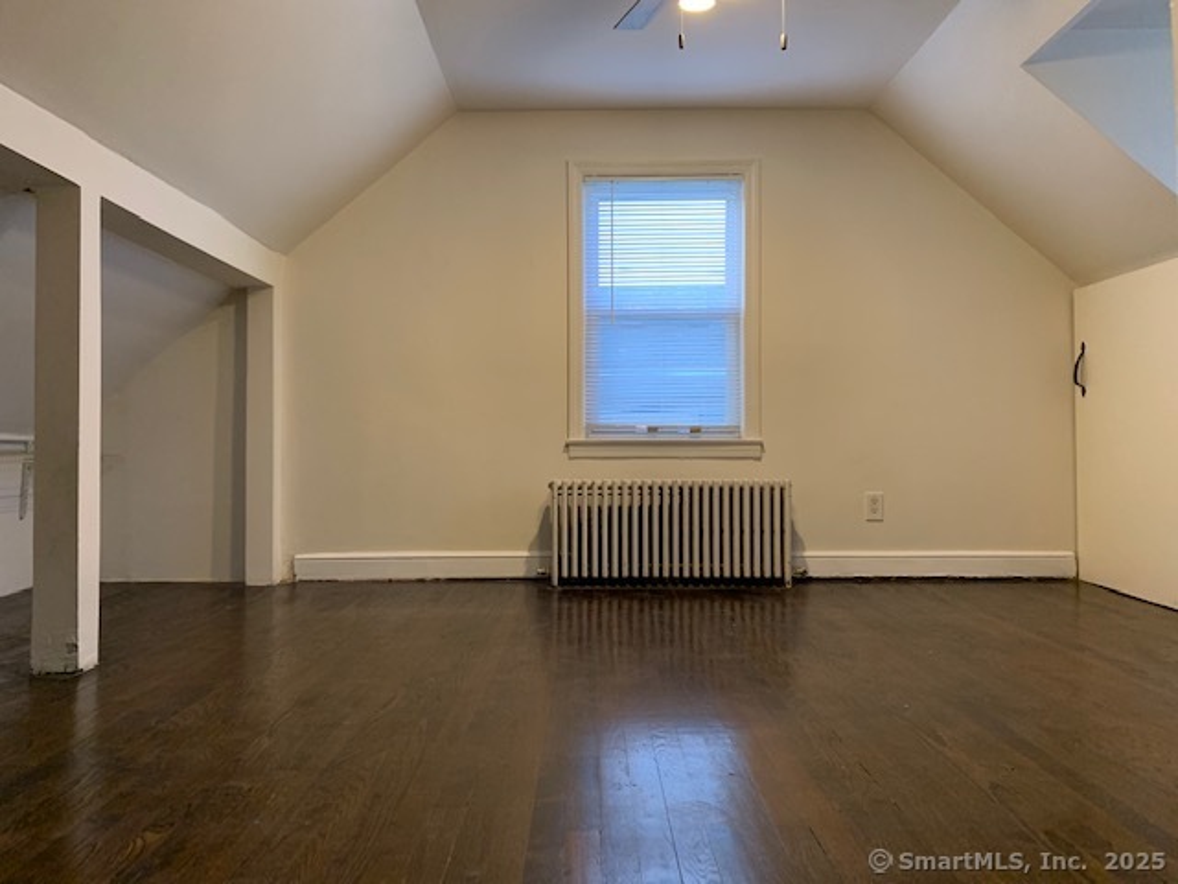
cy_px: 442
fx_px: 885
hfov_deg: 67.3
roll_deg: +0.1
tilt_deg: +1.1
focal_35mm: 26
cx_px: 589
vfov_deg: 53.1
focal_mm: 4.25
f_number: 1.8
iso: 250
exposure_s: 1/60
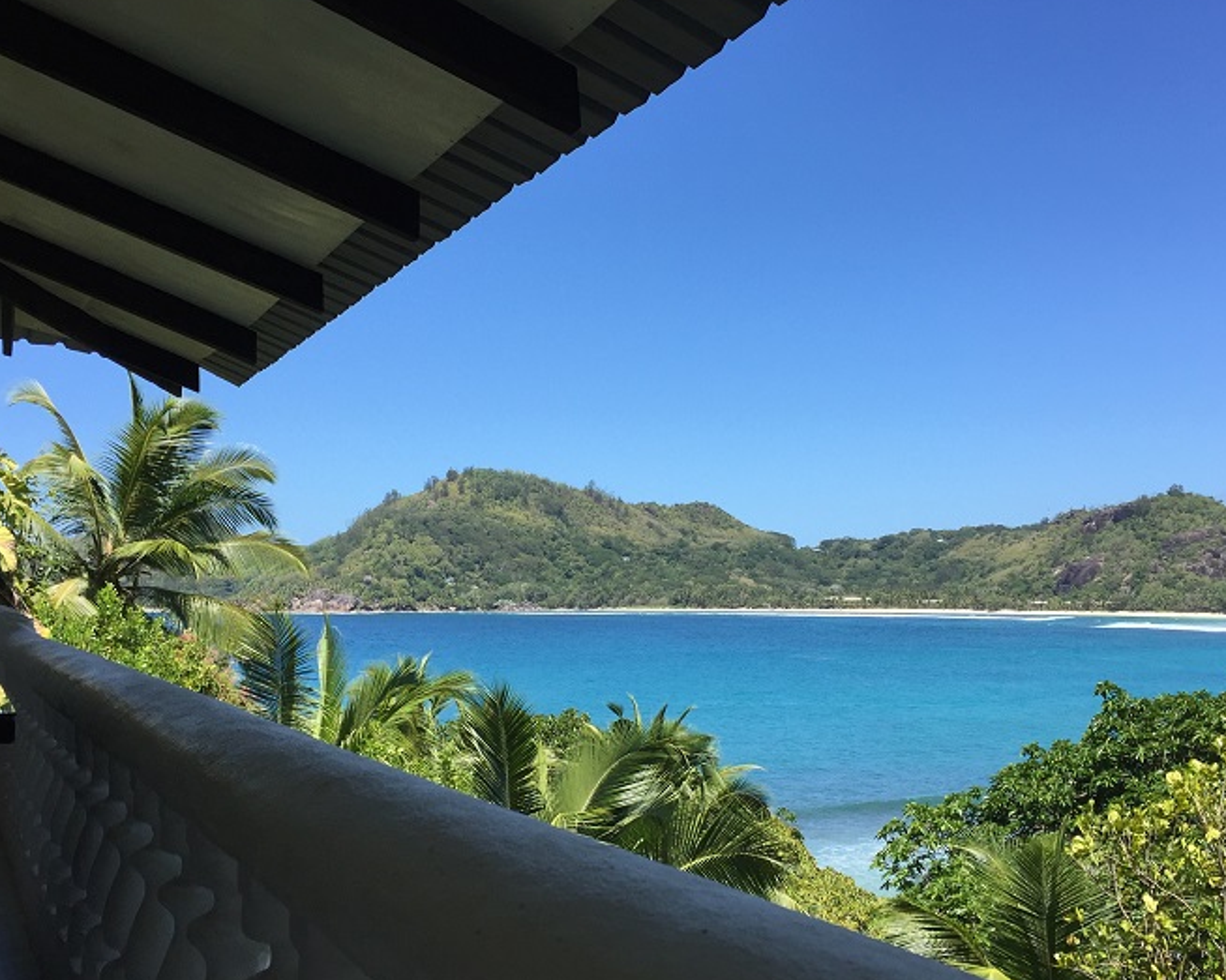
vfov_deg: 40.1
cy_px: 512
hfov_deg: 49.1
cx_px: 599
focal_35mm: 37
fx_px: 1342
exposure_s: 1/1582
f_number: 2.2
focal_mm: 4.15
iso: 32
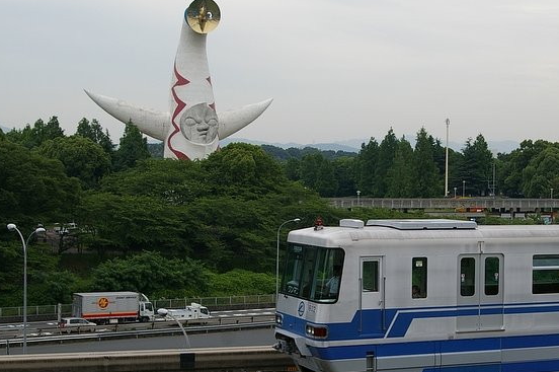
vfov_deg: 18.9
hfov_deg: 28.1
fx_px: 1113
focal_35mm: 72
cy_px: 219
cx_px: 346
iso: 200
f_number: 5.6
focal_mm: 33
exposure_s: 1/500
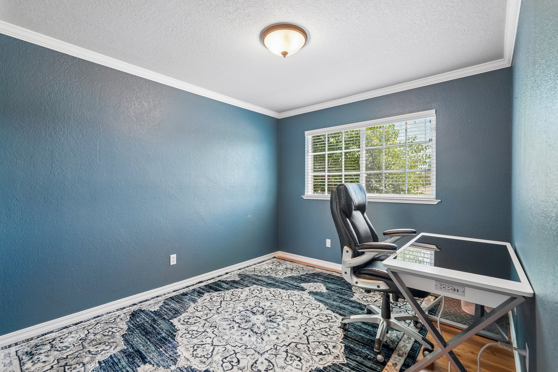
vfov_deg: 72.0
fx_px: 256
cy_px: 186
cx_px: 279
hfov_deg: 95.0
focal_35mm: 16
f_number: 8
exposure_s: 1/4
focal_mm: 16.5
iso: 400
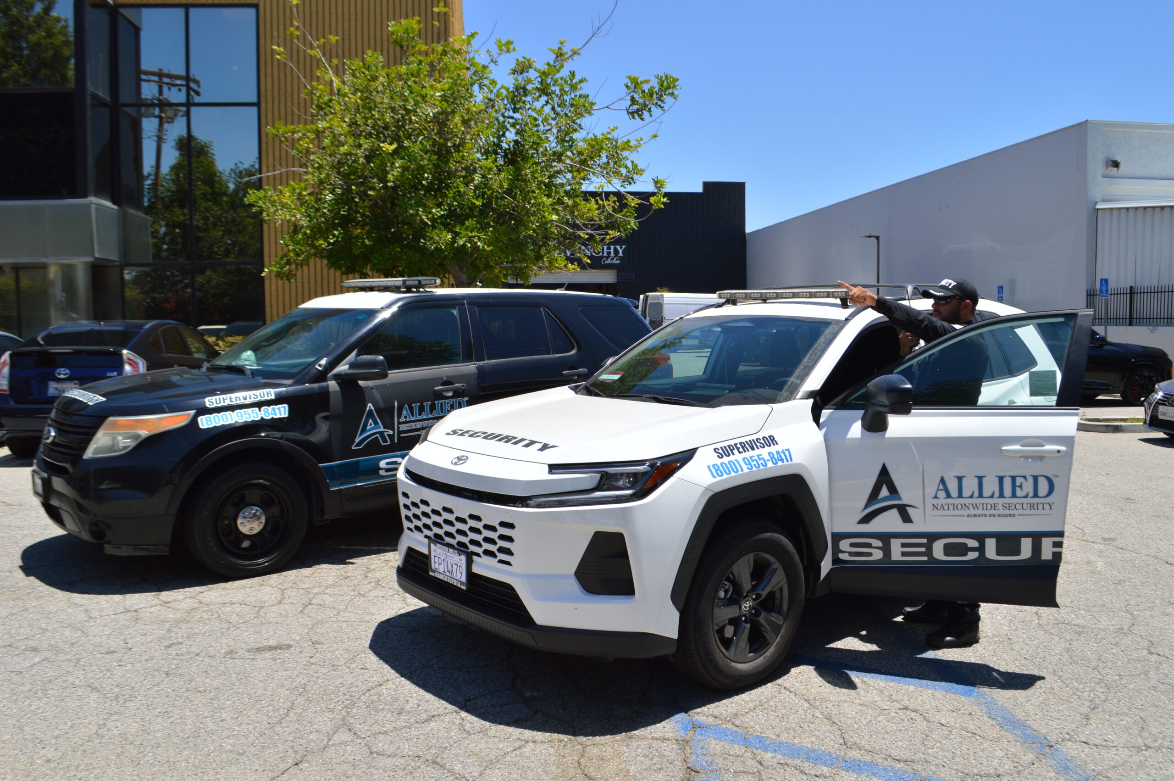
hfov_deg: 67.4
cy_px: 390
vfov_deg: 47.8
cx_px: 587
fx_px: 880
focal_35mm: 27
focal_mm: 18
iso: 100
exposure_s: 1/320
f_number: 9
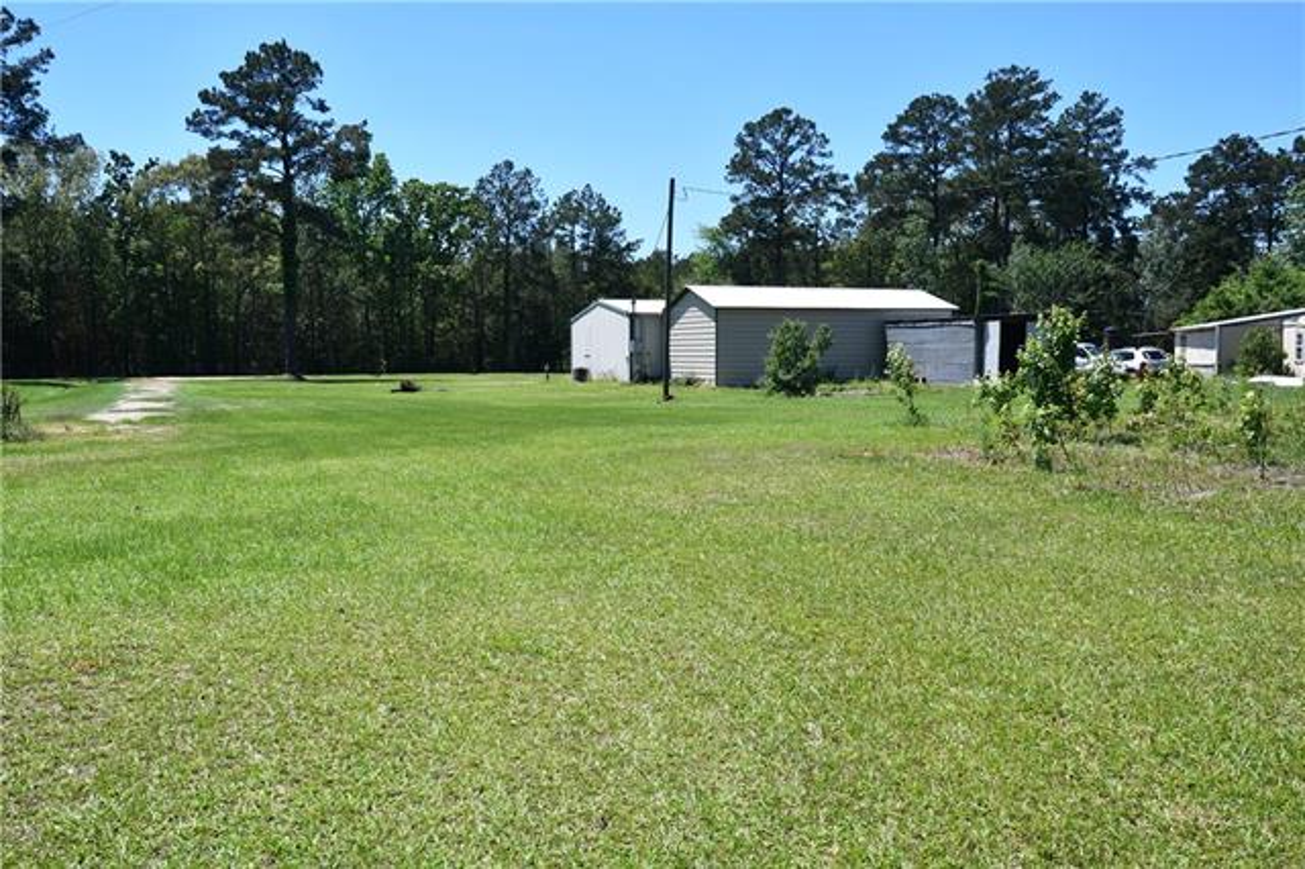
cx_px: 652
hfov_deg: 57.2
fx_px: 1196
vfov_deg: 39.9
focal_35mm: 33
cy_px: 434
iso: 110
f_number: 8
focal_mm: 22
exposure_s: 1/250
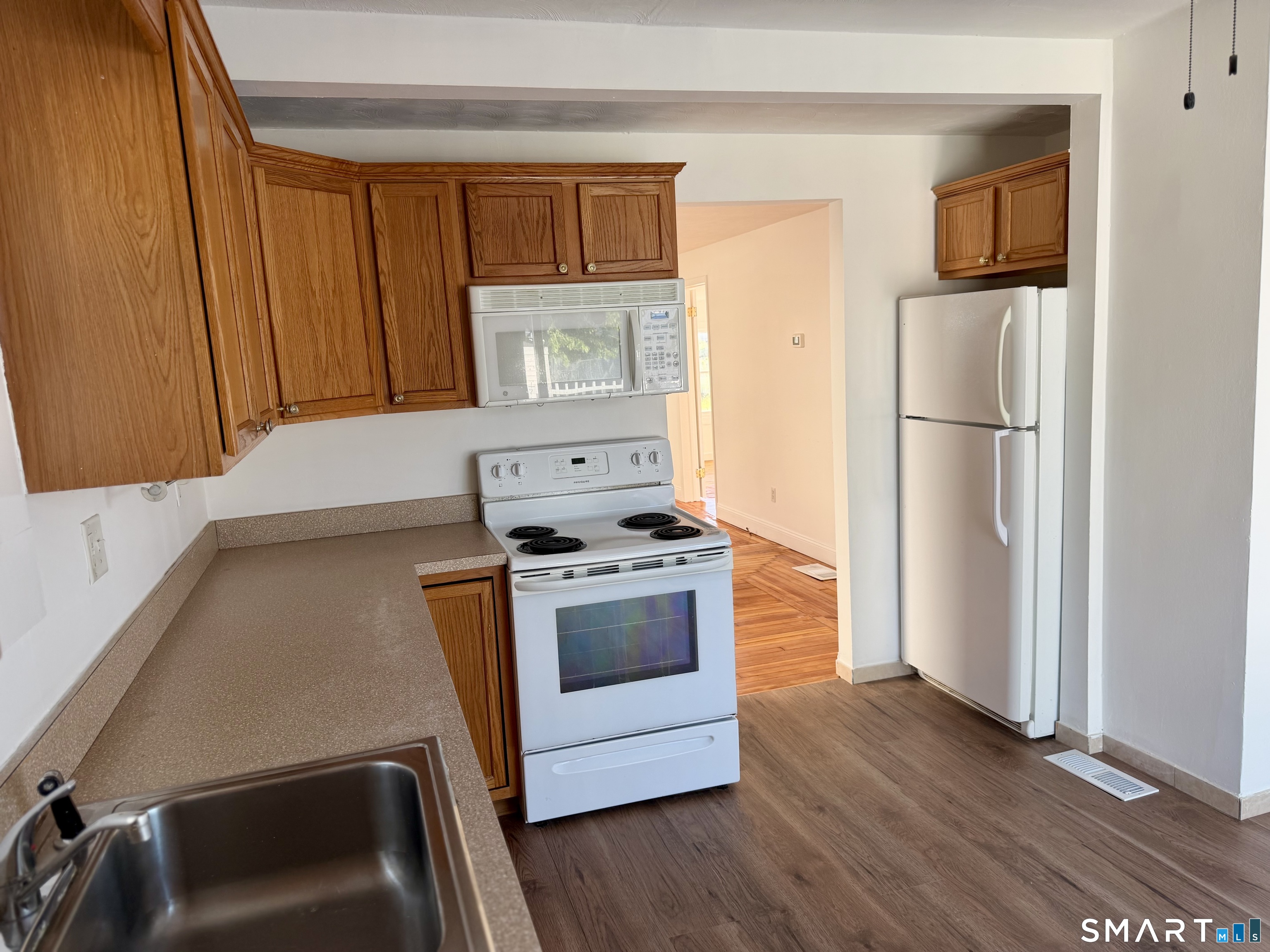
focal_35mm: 24
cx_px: 635
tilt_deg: -6.3
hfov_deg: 71.6
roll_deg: +4.1
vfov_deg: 56.8
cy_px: 476
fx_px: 881
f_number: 1.78
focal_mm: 6.76
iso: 64
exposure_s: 1/121
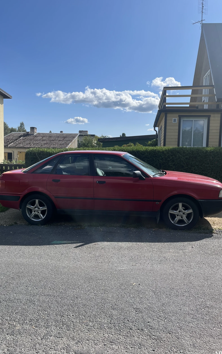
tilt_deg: -5.1
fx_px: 271
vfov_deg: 66.5
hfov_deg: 44.5
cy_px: 178
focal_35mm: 28
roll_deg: -2.7
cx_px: 106
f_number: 1.6
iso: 50
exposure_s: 1/4310
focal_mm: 5.1
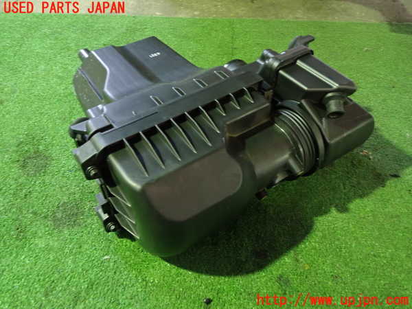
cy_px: 154
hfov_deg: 60.0
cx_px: 206
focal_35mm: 30
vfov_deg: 46.8
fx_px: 357
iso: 800
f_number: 2.3
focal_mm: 5.4
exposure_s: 1/25
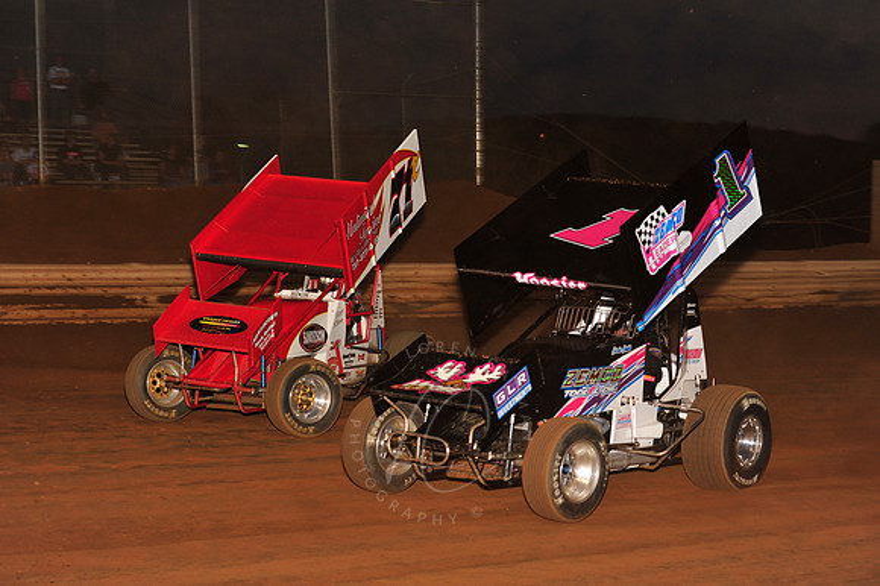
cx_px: 440
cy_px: 293
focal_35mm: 80
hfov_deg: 25.4
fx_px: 1954
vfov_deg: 17.0
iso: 640
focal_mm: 80
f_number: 6.3
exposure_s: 1/250
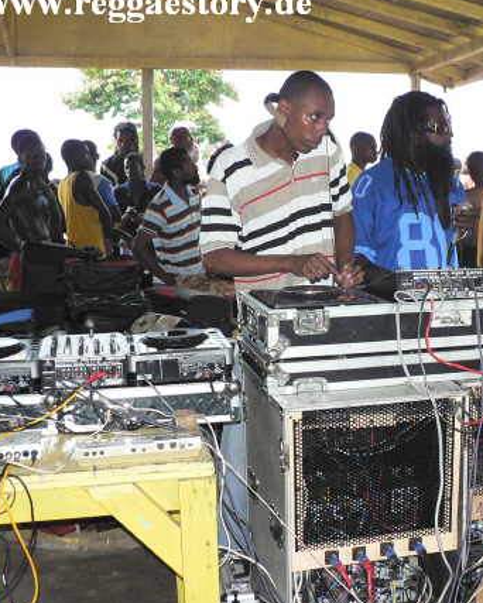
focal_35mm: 48
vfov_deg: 38.8
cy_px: 297
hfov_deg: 30.7
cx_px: 387
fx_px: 857
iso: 400
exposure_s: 1/60
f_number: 2.8
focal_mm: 6
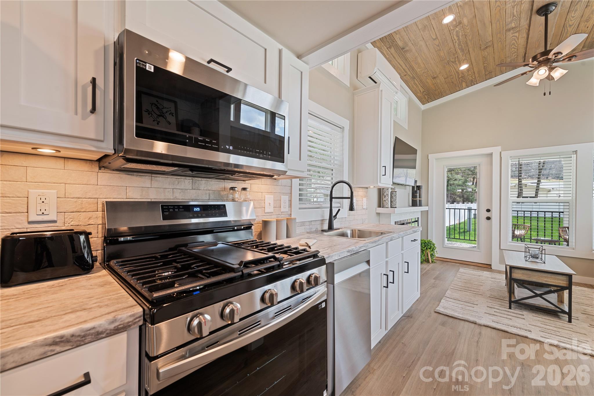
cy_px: 198
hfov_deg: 104.3
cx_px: 297
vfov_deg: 81.2
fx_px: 231
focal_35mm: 14
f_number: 8
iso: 200
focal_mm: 14
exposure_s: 1/5
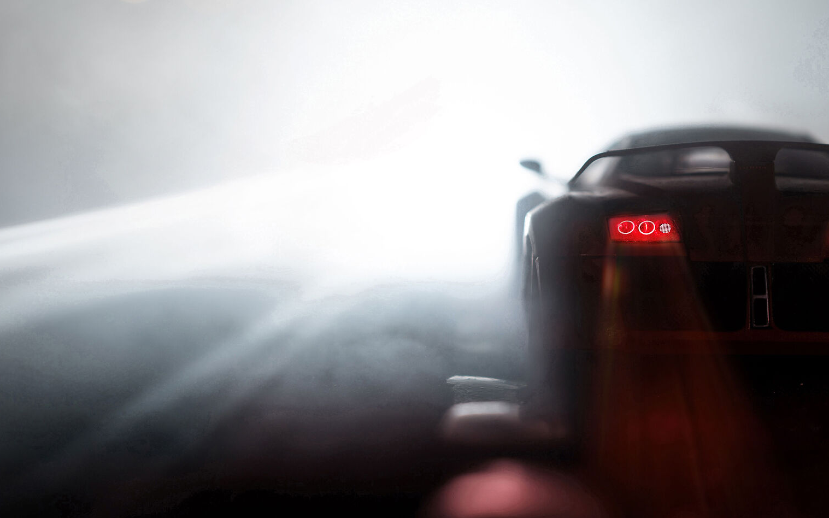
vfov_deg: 9.5
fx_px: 3095
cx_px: 517
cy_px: 112
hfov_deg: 15.2
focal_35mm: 137
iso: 100
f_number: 2.5
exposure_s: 1/60
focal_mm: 85
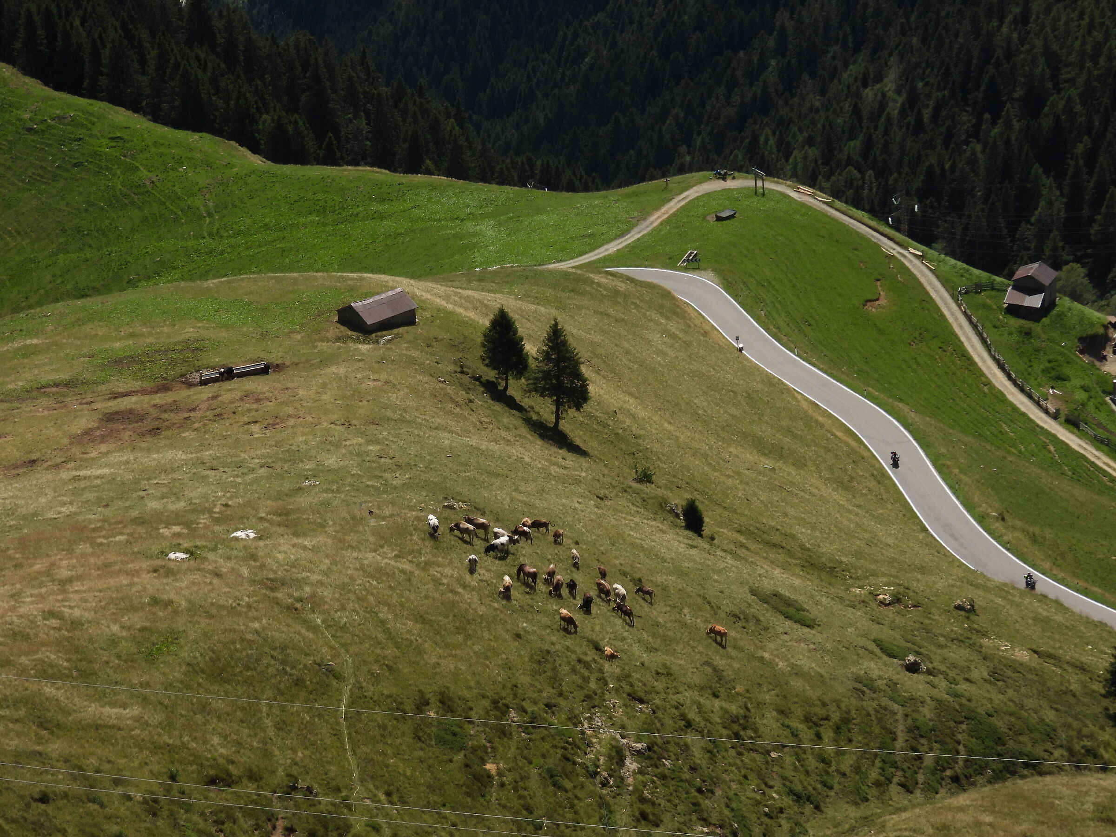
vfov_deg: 14.1
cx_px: 558
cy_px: 418
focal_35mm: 105
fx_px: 3385
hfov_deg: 18.7
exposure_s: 1/1600
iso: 100
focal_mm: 18.7
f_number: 4
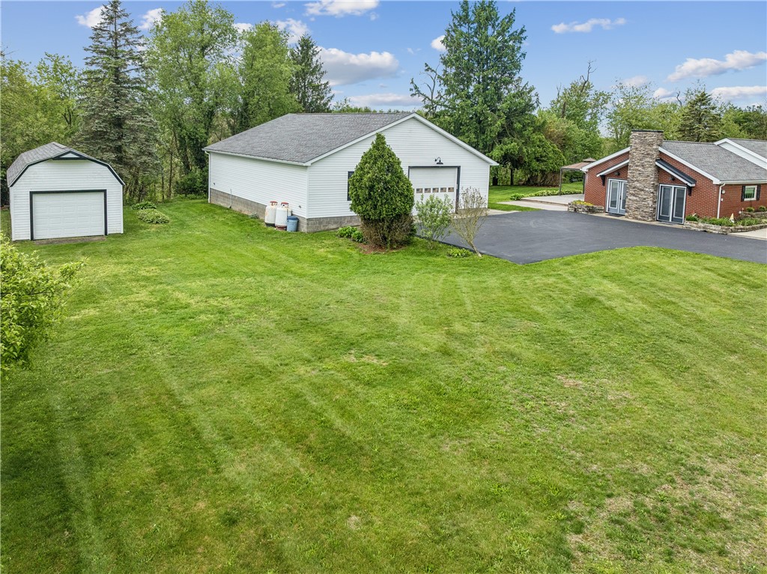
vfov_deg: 56.7
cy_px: 287
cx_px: 384
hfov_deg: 71.6
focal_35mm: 24
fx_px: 531
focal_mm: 12.3
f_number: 2.8
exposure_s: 1/800
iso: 250
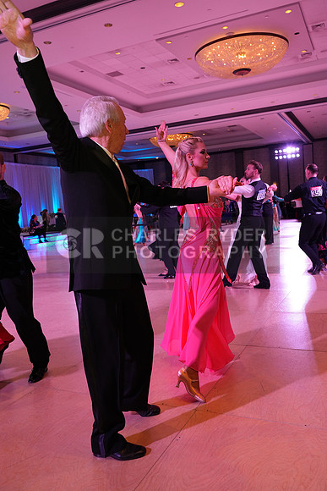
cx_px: 164
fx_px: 408
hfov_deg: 43.6
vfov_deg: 61.9
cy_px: 246
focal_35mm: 30
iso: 2000
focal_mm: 30
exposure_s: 1/200
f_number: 5
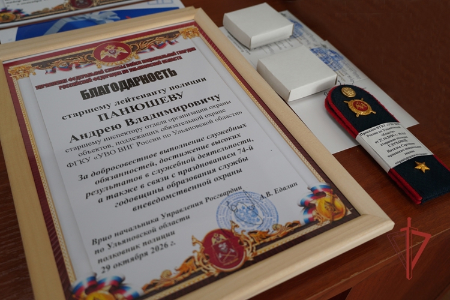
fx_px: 431
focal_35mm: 34
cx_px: 225
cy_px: 150
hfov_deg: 55.1
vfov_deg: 38.4
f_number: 4
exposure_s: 1/60
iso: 250
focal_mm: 23
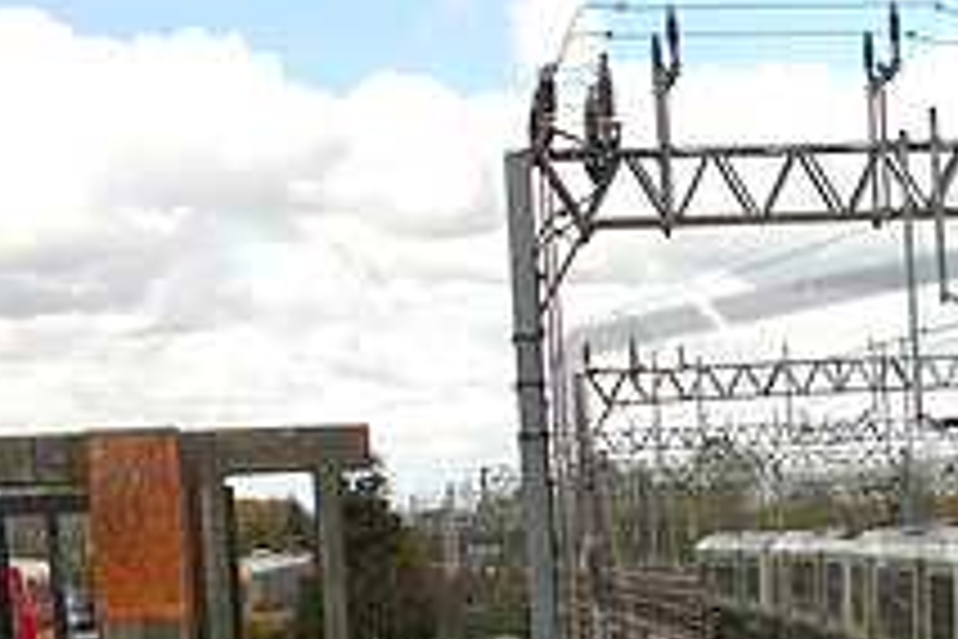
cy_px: 644
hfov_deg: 19.4
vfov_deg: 13.8
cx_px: 1196
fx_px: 2608
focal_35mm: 98
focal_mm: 24
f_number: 5.6
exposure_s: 1/500
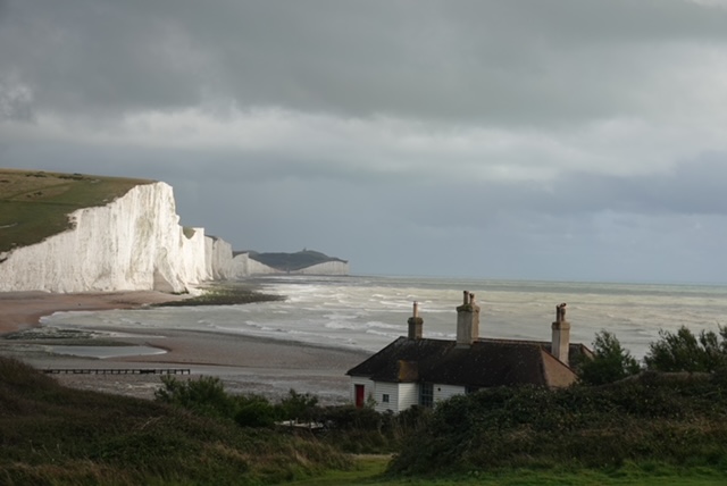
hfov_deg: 27.3
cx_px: 364
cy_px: 243
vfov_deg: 18.5
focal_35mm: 74
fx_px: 1496
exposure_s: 1/1000
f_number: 4
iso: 100
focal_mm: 27.24
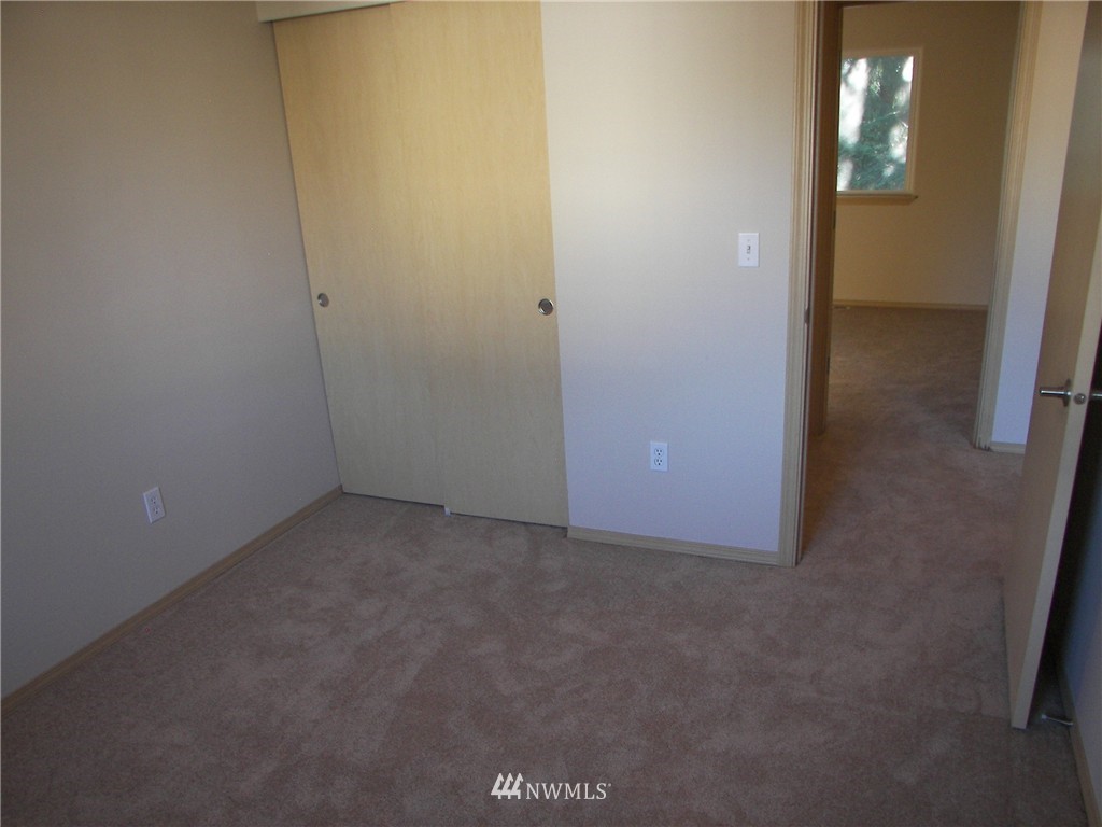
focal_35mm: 36
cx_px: 551
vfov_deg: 39.7
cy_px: 414
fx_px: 1146
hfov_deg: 51.4
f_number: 2.8
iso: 100
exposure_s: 1/20
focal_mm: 6
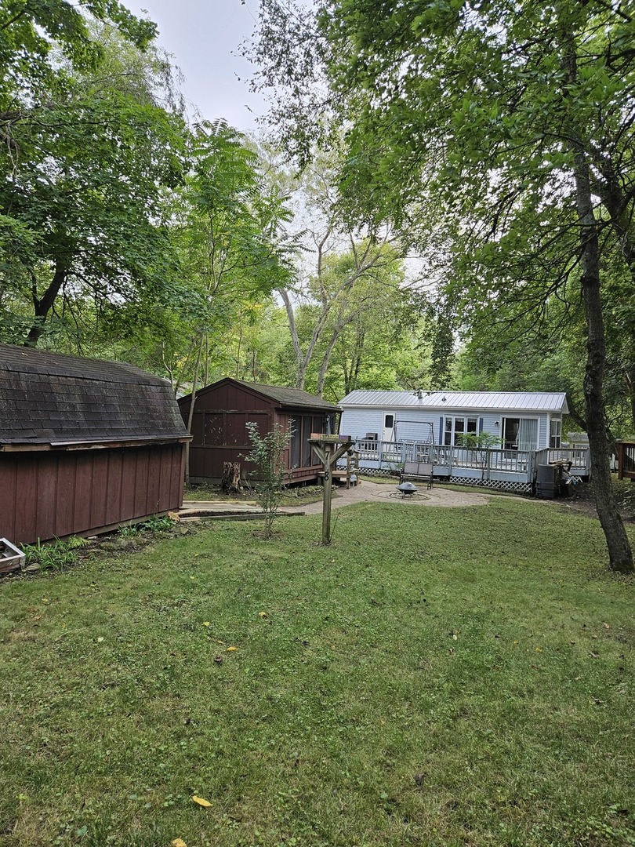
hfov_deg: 58.9
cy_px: 424
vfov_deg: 73.9
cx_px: 318
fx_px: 563
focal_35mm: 23
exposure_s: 1/180
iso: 40
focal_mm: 5.4
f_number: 1.8
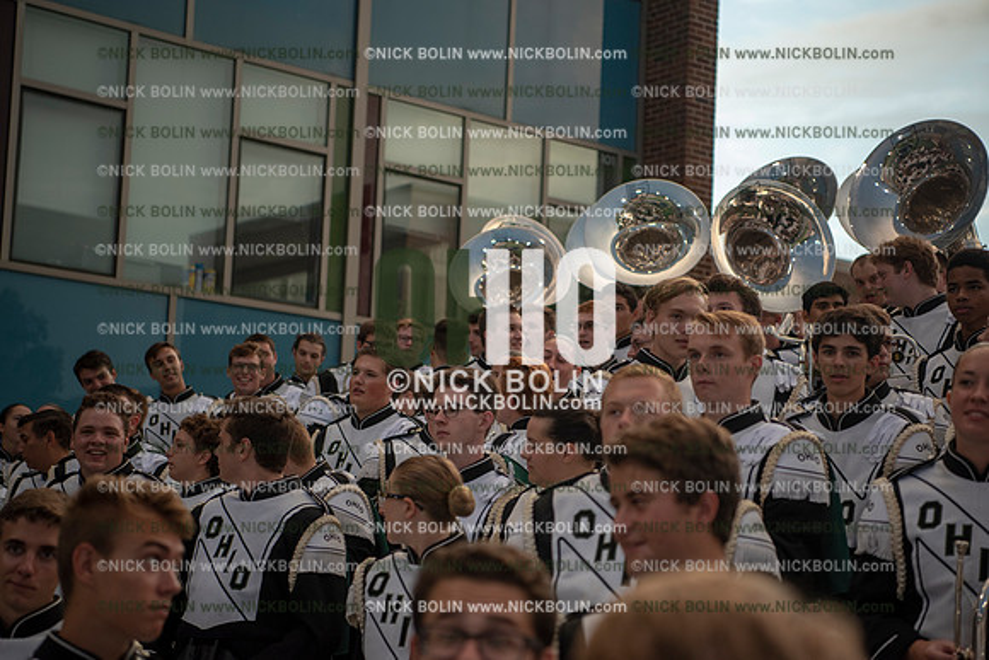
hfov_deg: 28.8
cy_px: 330
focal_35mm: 70
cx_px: 494
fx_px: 1923
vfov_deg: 19.5
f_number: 3.2
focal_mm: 70
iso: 800
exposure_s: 1/400
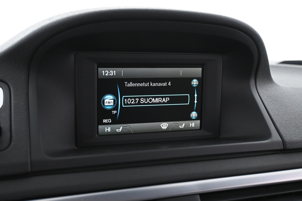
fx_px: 346
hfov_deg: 47.2
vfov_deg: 32.4
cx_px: 151
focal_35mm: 41
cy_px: 100
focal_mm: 27.5
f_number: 4.5
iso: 3200
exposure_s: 1/50
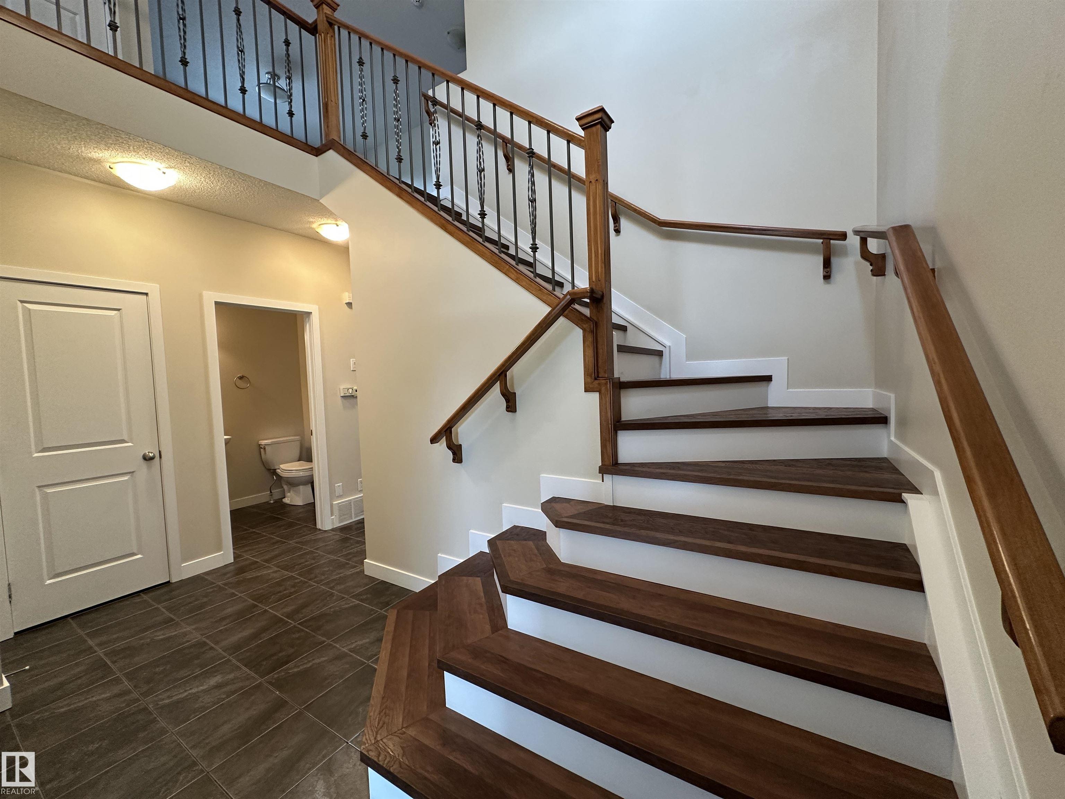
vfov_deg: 85.7
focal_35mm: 14
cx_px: 532
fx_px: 431
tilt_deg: -3.1
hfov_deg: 102.1
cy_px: 400
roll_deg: +1.8
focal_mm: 2.22
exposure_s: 1/60
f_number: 2.2
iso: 200
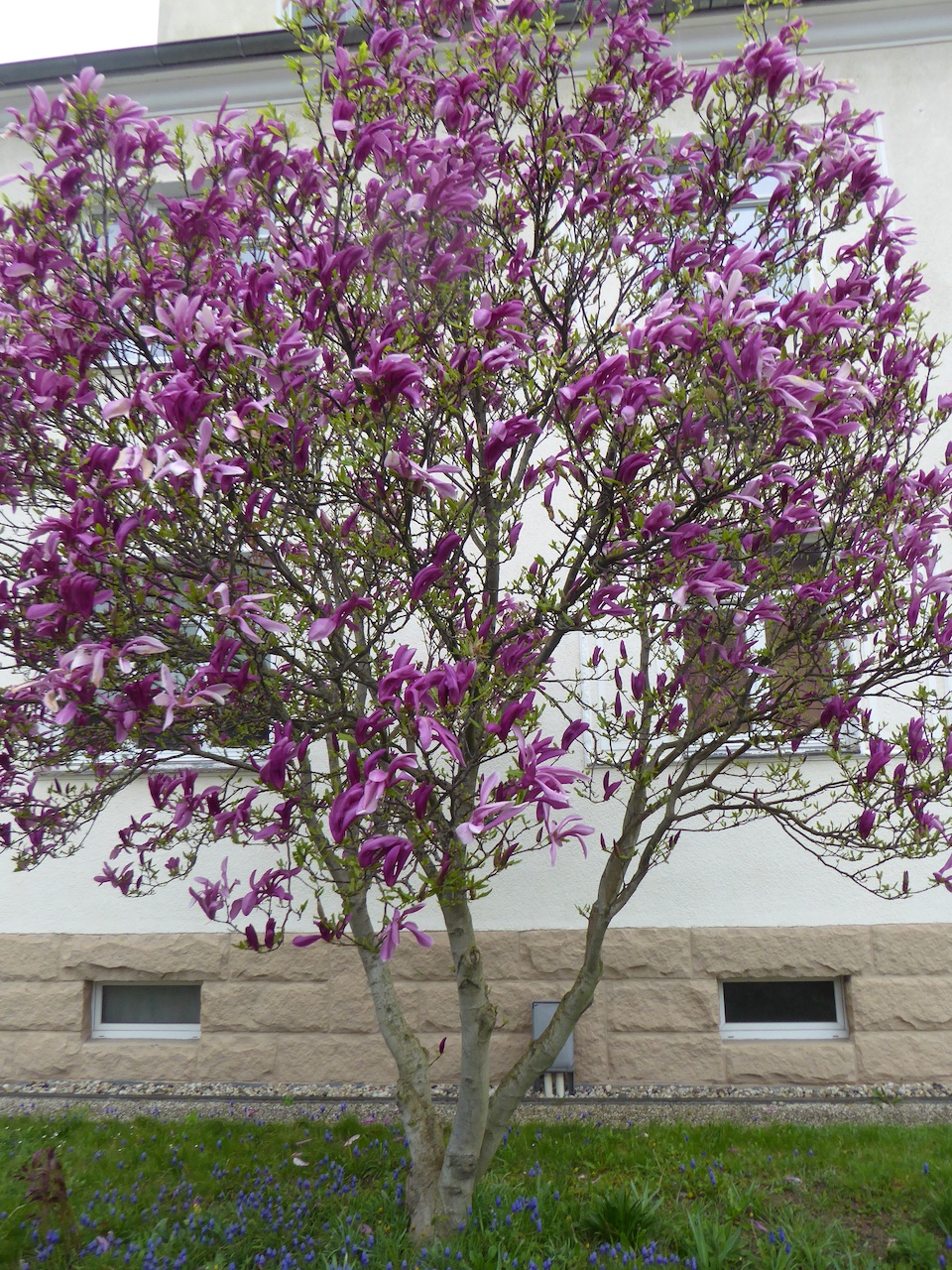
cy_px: 635
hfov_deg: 56.8
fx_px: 880
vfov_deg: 71.6
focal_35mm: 24
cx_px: 476
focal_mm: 4.3
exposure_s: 1/60
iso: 125
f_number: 3.3
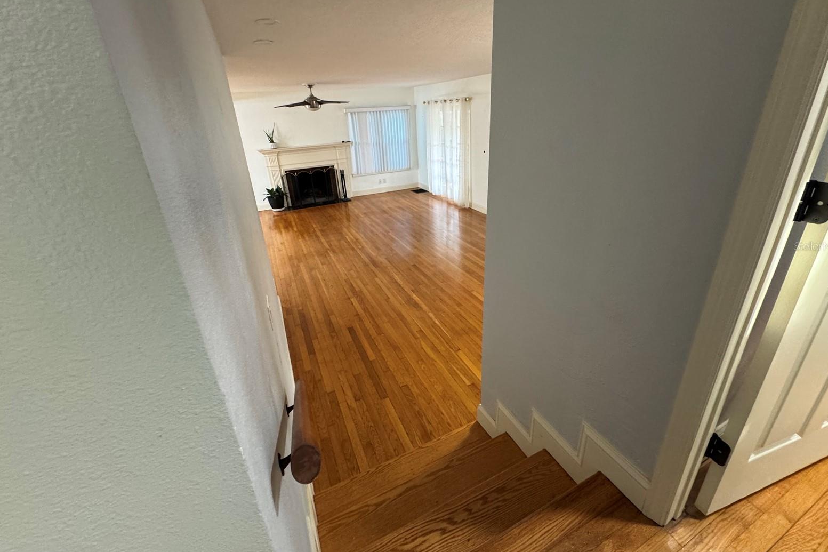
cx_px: 418
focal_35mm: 15
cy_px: 246
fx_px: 345
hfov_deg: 100.4
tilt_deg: -22.5
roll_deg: +2.6
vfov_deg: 77.1
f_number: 2.2
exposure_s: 1/60
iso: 400
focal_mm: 2.22
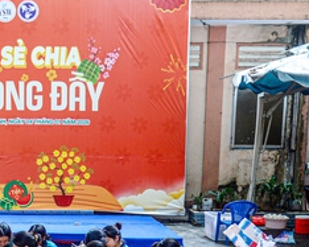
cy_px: 251
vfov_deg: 19.3
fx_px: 704
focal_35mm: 77
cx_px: 33
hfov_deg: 24.1
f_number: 5
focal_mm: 30
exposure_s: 1/125
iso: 800
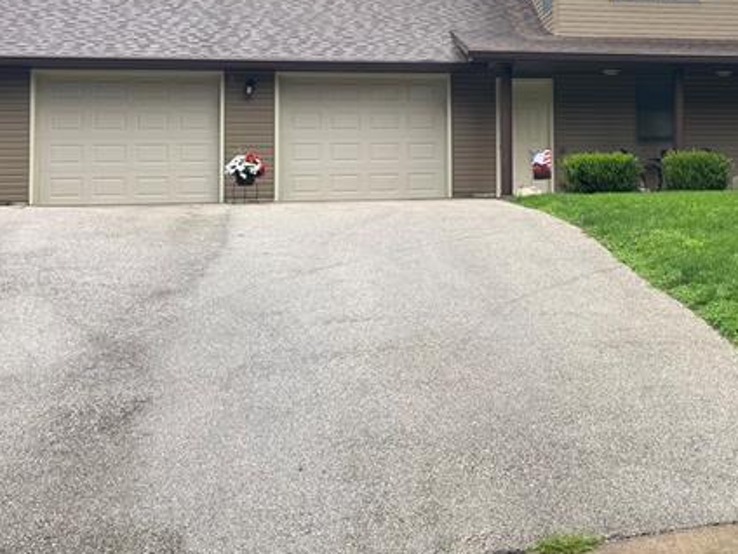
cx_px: 691
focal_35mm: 58
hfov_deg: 31.4
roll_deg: +1.7
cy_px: 117
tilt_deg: +2.4
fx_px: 1237
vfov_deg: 24.8
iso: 80
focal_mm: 6.76
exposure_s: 1/402
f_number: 1.78
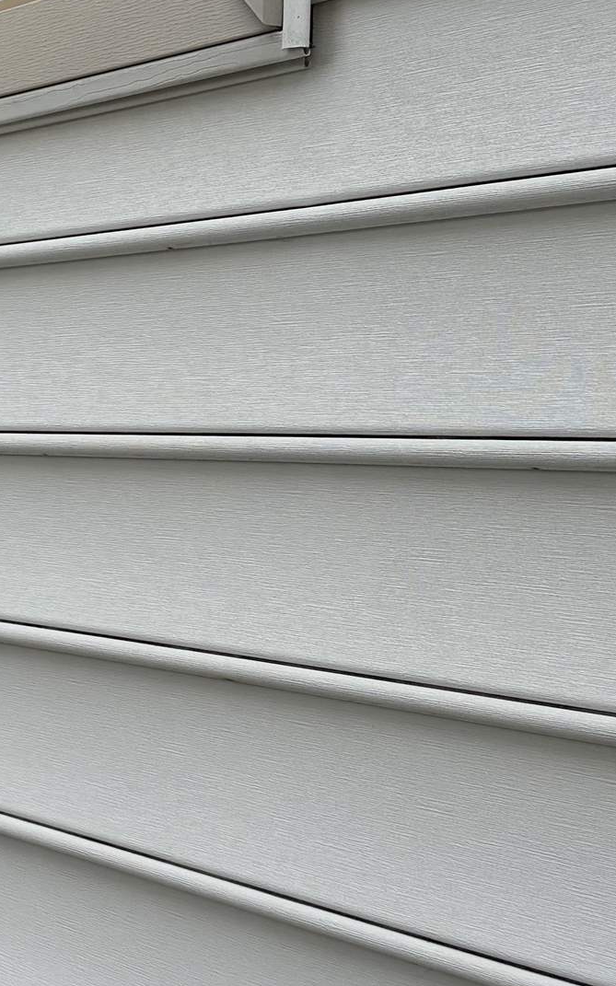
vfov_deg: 28.2
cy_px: 405
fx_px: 1962
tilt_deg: +2.0
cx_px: -107
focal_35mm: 73
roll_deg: -1.6
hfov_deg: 17.1
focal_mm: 6.76
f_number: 1.78
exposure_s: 1/3759
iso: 100
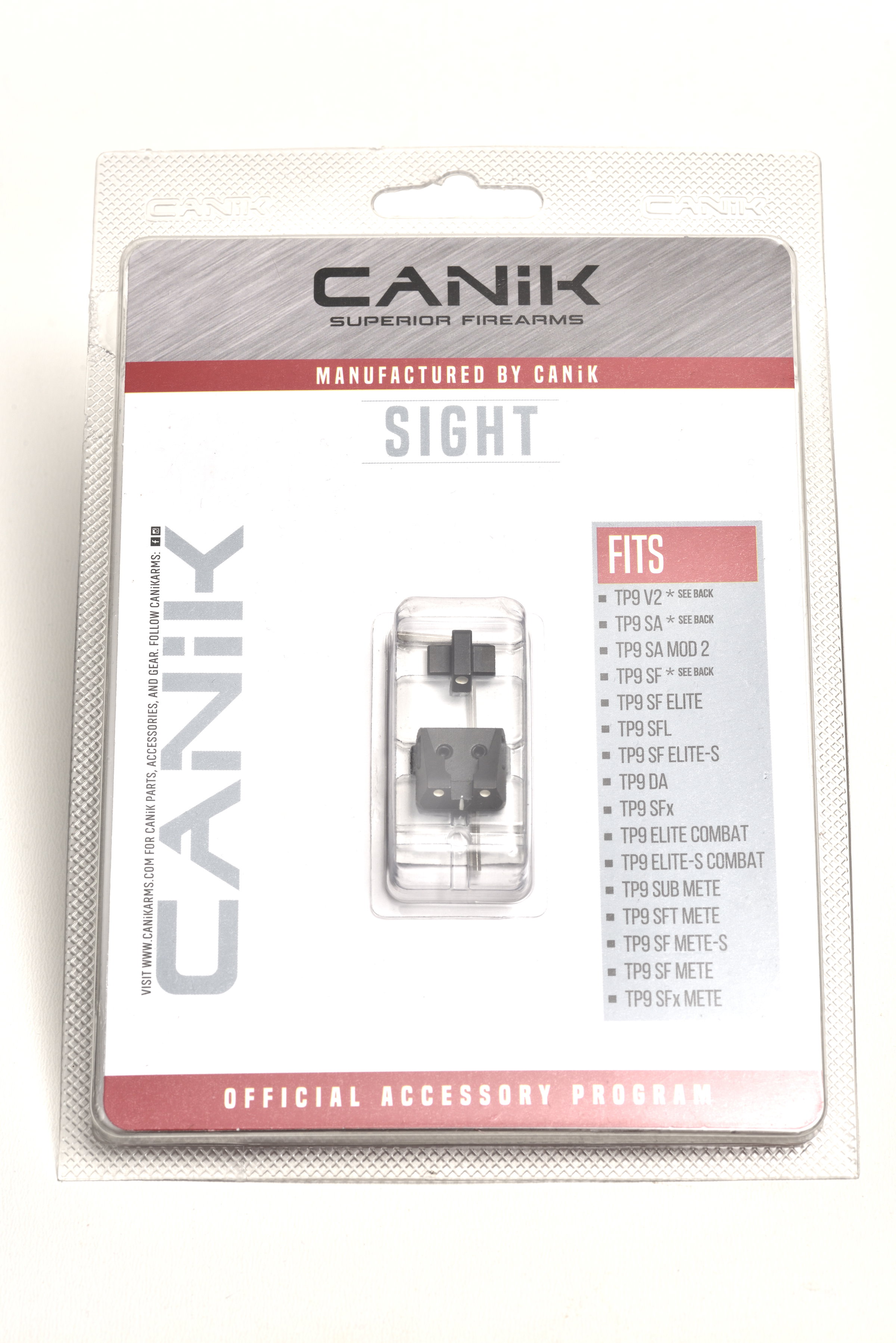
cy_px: 672
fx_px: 3917
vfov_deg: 19.5
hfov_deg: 13.1
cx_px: 448
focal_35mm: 105
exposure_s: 1/160
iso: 200
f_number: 13
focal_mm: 105
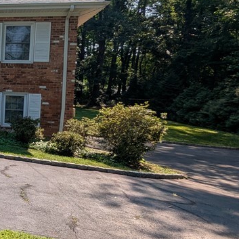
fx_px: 320
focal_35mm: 41
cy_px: 99
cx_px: -96
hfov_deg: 29.6
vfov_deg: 40.8
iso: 34
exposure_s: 1/2000
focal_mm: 2.35
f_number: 2.2
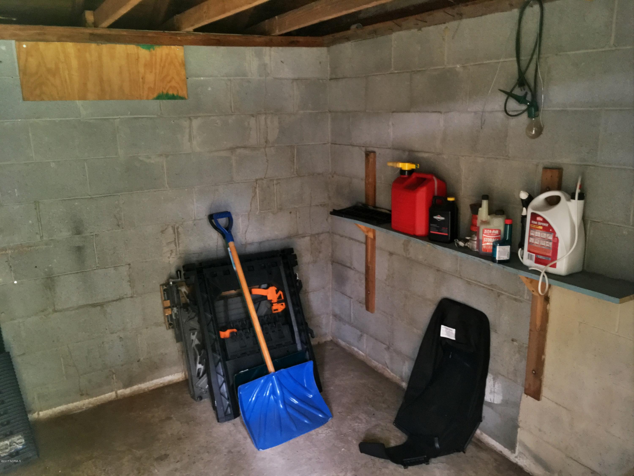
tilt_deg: -15.8
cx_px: 317
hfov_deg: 61.6
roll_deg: +1.2
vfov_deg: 48.3
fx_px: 531
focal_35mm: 29
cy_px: 238
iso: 200
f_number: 2.2
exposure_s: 1/30
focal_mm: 4.15
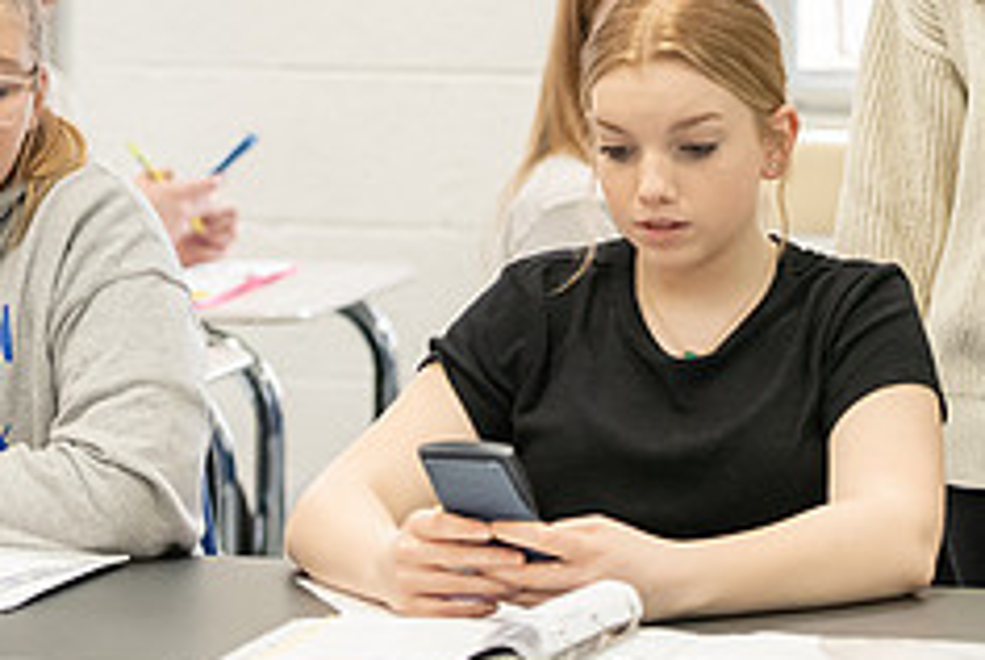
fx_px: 6054
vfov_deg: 6.2
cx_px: 605
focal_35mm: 221
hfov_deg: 9.3
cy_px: -44
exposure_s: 1/200
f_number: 3.2
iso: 2500
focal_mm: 90
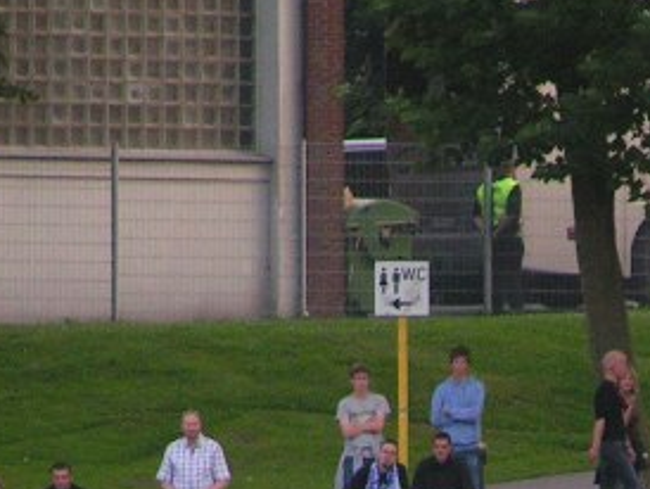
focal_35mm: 1108
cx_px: 650
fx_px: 20824
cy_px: 684
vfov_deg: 1.3
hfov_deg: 1.8
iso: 160
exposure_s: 1/400
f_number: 3.5
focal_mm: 58
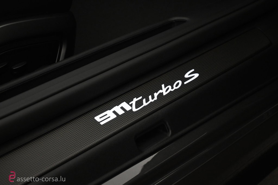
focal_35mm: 66
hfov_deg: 30.5
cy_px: 92
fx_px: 510
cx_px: 139
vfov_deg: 20.6
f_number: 6
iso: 2000
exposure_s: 1/80
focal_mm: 44
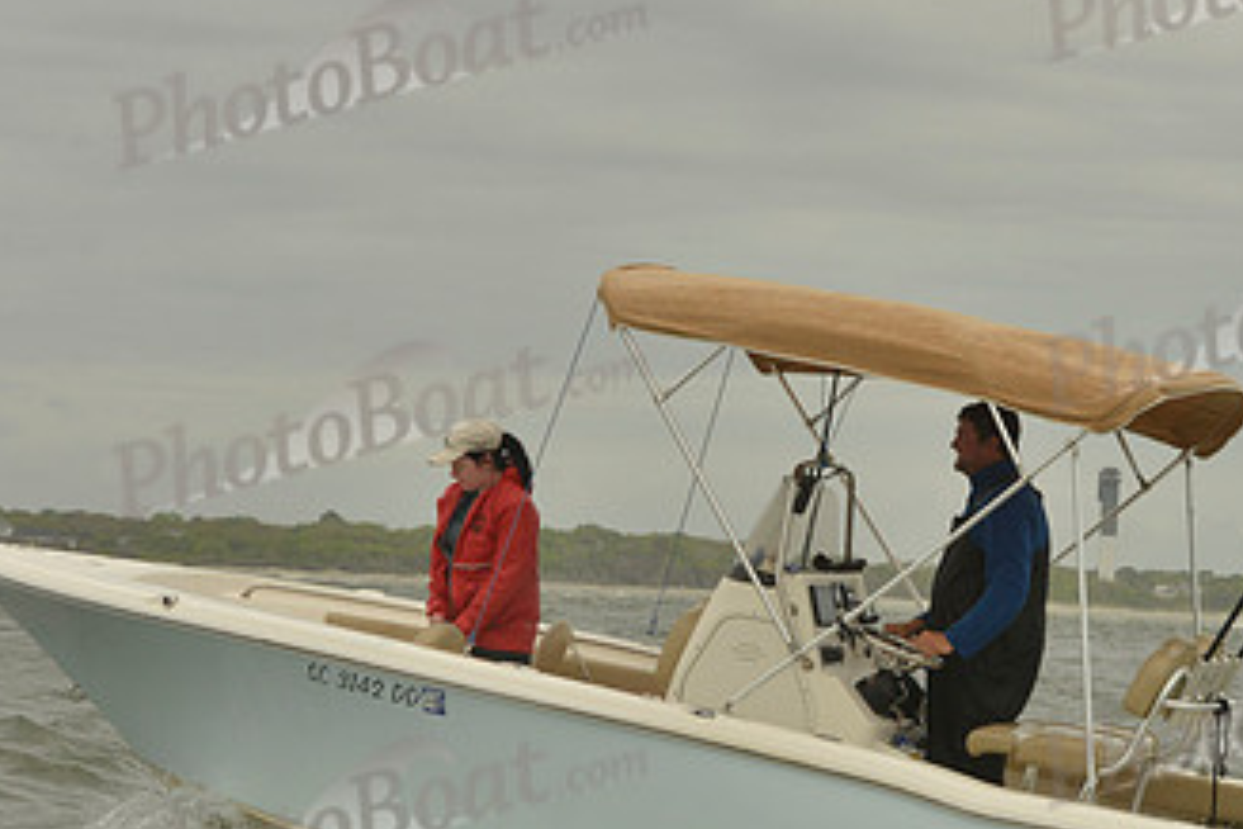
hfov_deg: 16.5
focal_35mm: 124
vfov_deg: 11.0
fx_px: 4281
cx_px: 848
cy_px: 565
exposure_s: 1/1250
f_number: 8
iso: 280
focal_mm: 70
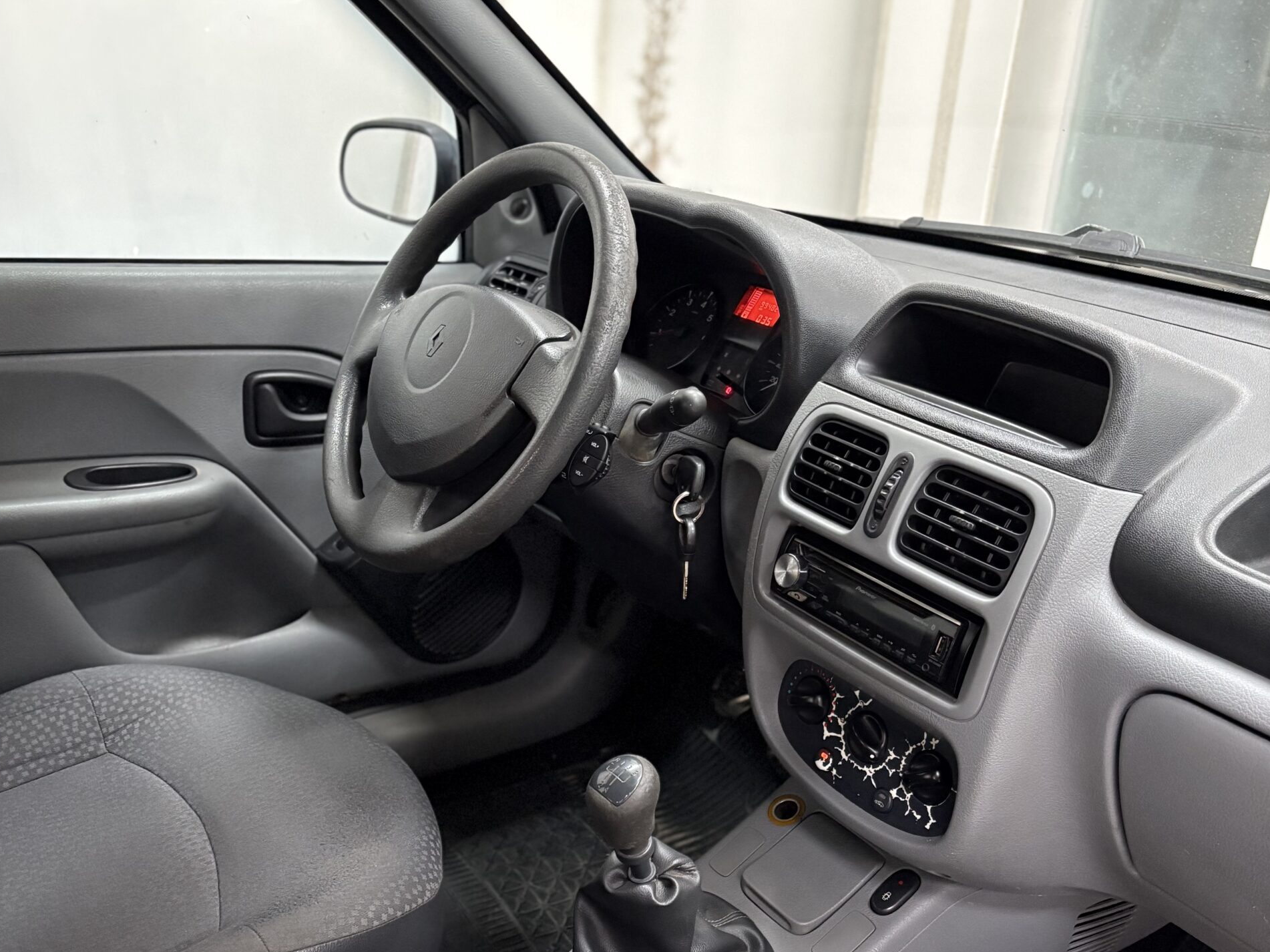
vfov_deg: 40.5
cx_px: 631
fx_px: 1284
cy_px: 565
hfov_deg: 52.6
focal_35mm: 35
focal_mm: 5.96
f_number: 1.6
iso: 400
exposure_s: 1/60
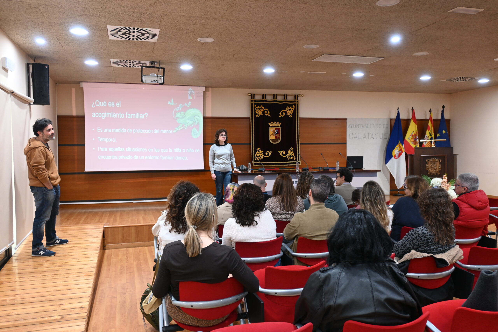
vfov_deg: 42.6
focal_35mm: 31
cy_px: 166
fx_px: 425
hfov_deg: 60.7
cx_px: 249
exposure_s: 1/30
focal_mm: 20.5
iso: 720
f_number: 3.8
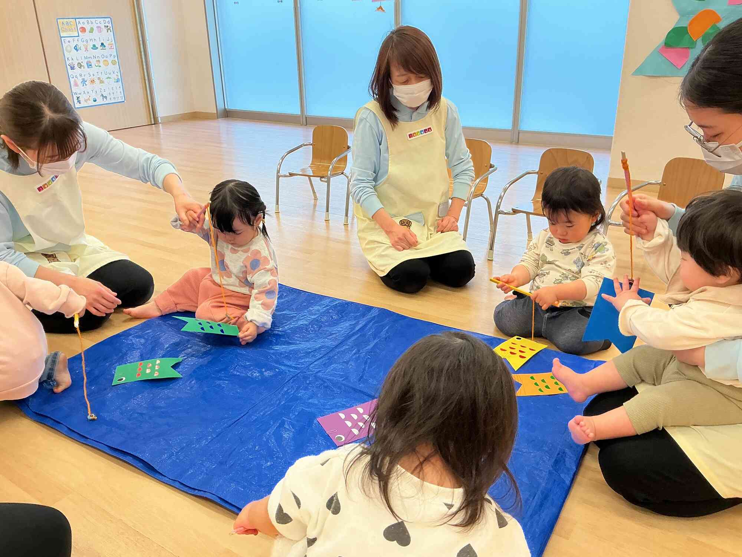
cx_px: 371
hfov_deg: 61.7
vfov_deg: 48.2
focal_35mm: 29
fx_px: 622
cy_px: 278
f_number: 1.8
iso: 40
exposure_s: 1/100
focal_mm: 3
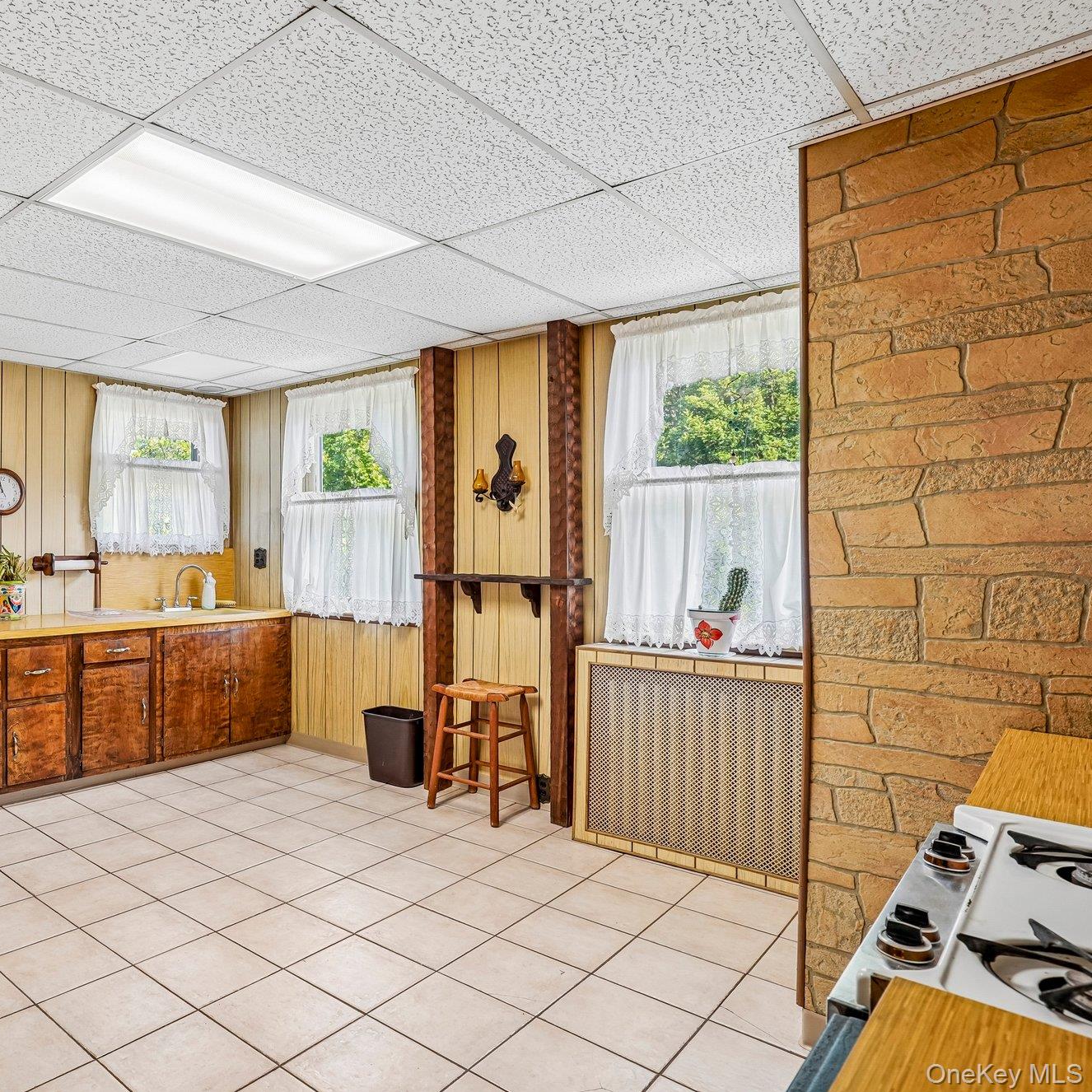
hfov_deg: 66.8
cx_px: 250
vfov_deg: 72.1
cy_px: 532
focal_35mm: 21
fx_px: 749
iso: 320
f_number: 8
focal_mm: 16
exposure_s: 1/15
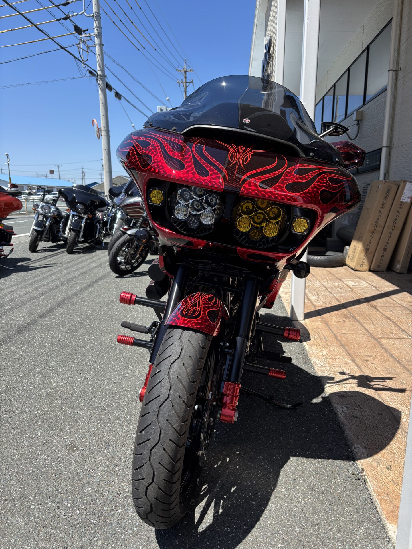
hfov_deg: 53.1
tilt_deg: -10.5
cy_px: 274
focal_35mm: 26
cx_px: 206
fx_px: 413
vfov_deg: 67.3
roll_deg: -0.9
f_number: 1.6
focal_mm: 5.96
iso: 50
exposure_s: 1/1845
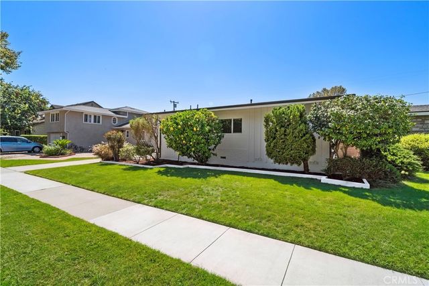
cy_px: 143
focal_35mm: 16
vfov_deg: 73.8
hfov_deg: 96.7
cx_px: 214
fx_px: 191
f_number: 8
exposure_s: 1/1250
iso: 500
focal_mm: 16
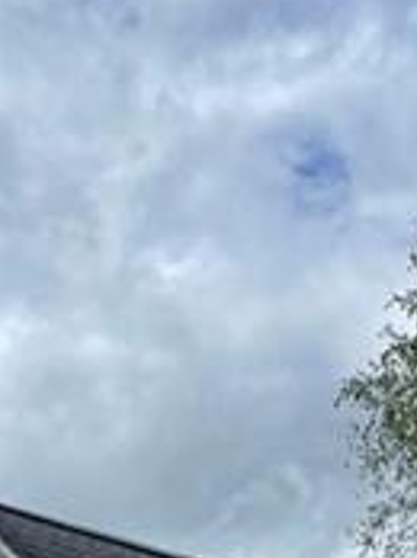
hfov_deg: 12.3
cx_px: 613
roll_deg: -0.2
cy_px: 879
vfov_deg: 15.6
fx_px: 1852
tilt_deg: +3.6
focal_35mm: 115
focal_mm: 4.2
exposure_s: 1/3509
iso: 32
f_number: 1.6
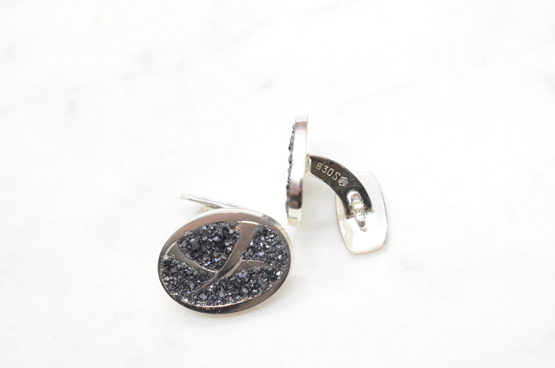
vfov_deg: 22.5
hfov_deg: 33.5
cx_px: 278
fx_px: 923
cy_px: 184
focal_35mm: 60
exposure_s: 1/800
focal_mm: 40
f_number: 8
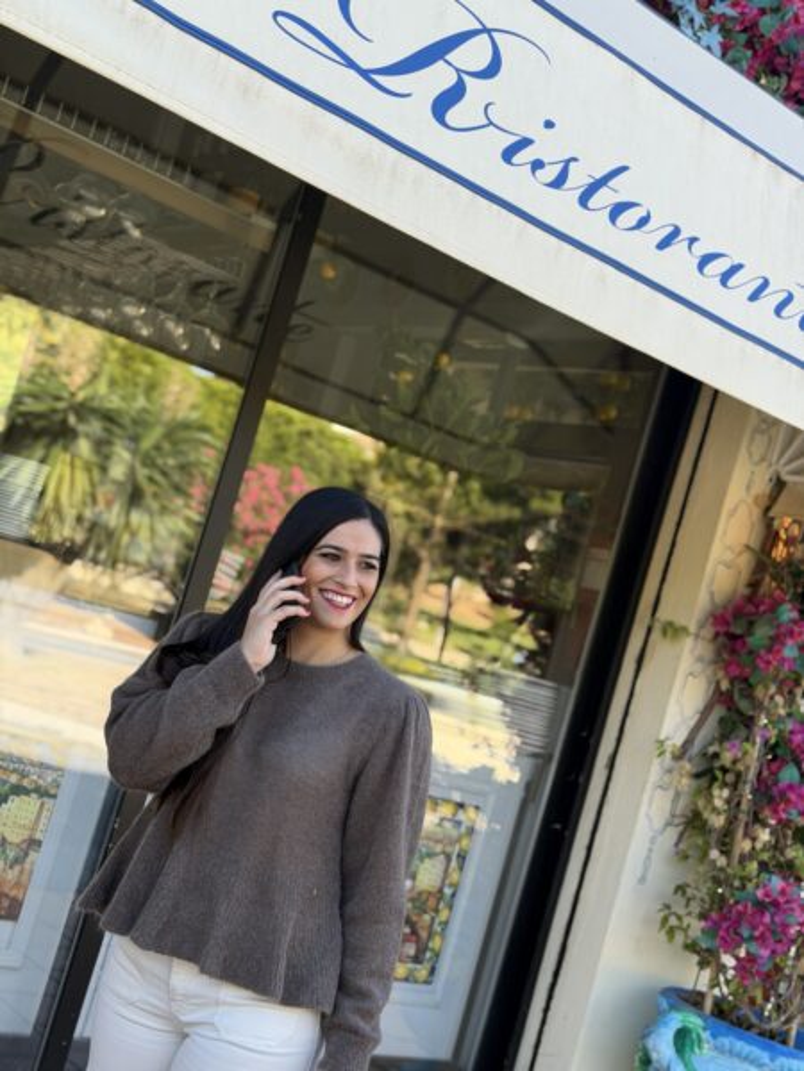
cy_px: 536
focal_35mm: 48
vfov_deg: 39.7
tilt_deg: +3.4
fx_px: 1486
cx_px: 402
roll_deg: -16.3
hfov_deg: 30.3
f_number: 1.78
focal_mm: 6.76
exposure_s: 1/481
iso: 64
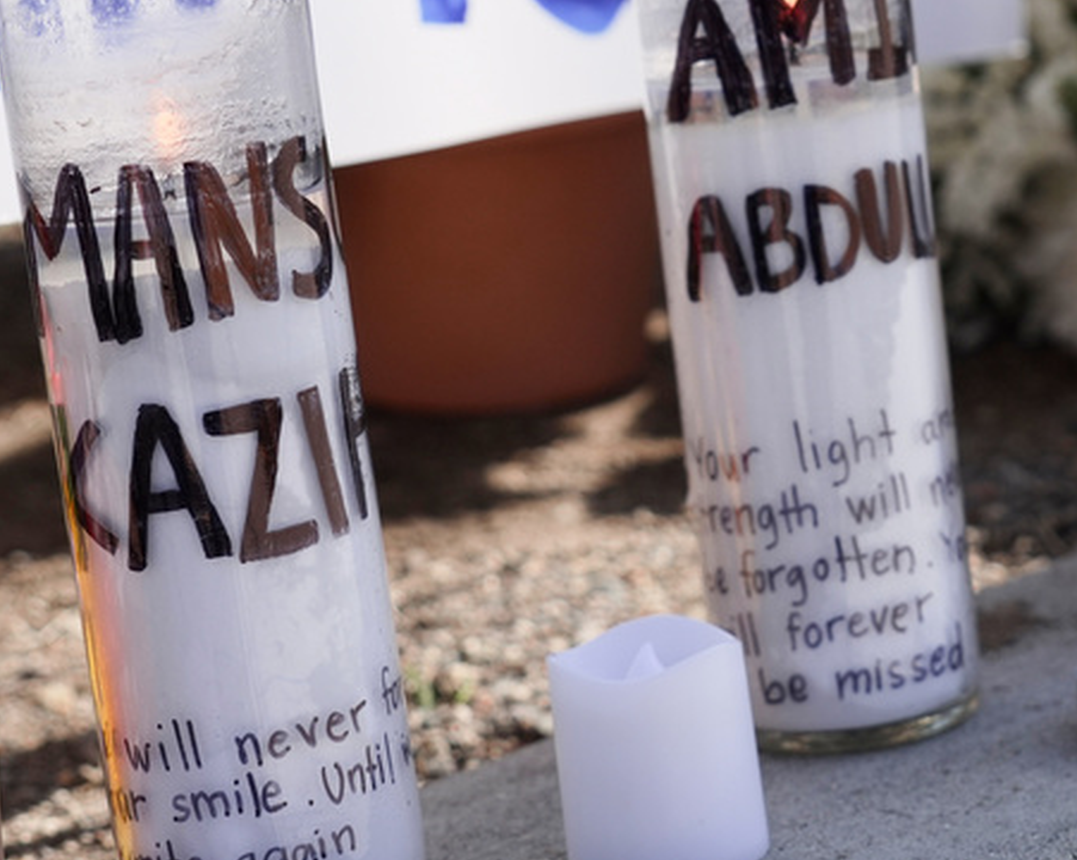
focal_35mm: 113
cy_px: 334
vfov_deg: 13.6
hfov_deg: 17.0
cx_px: 736
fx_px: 3599
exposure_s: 1/1250
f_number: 6.3
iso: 250
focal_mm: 53
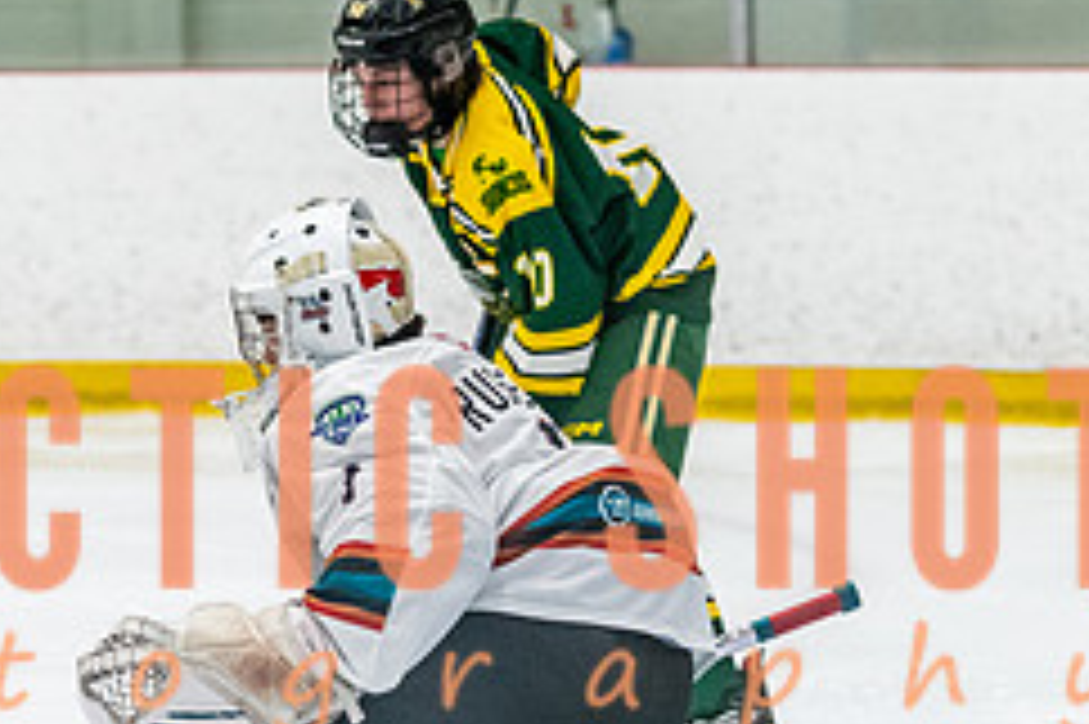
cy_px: 479
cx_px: 353
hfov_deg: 7.2
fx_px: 8645
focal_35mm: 286
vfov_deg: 4.8
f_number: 2.8
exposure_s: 1/800
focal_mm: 90
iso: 4000
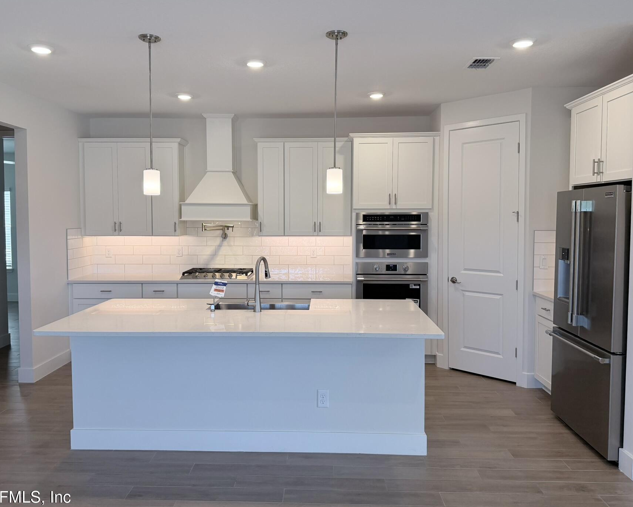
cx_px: 302
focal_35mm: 28
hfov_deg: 62.2
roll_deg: -0.1
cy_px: 239
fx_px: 525
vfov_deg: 51.5
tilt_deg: -1.1
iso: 160
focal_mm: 6.76
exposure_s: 1/218
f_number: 1.78
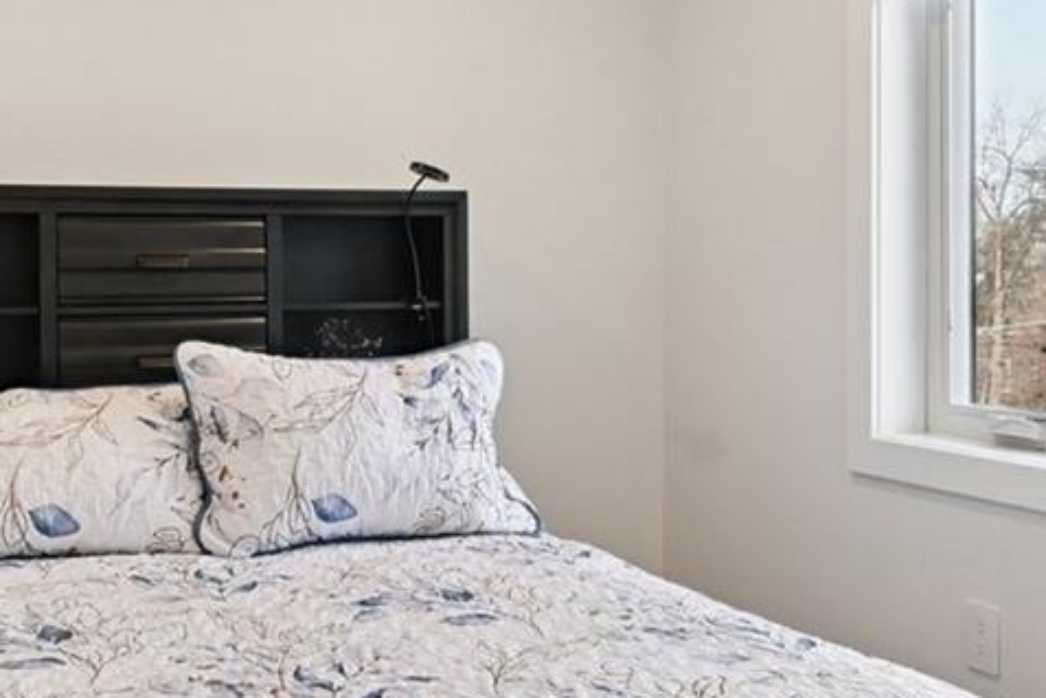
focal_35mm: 47
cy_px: 281
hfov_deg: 41.6
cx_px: 382
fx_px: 1366
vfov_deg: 28.6
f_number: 10
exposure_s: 1/25
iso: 400
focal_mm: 14
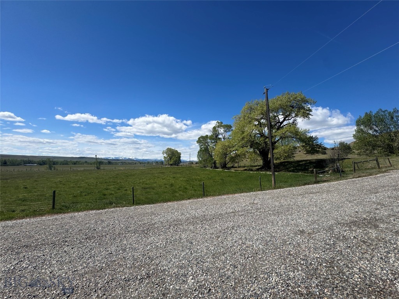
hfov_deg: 102.1
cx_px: 200
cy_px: 150
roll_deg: -0.6
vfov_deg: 85.7
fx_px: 161
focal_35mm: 14
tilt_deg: +5.3
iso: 50
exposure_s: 1/2415
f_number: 2.2
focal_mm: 2.22
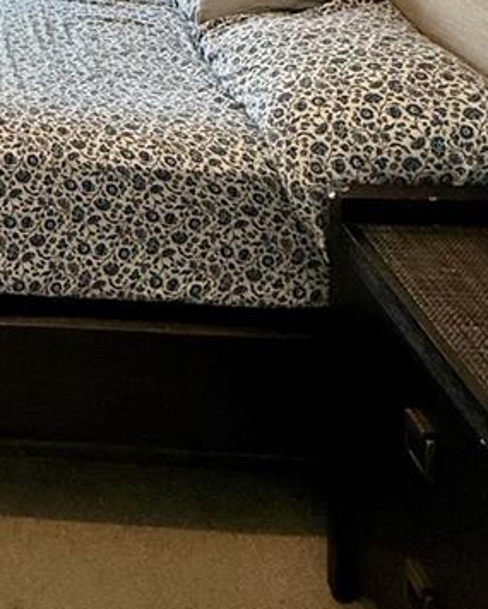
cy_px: -186
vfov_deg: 31.1
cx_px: -80
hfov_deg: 28.9
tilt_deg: -2.8
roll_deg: +0.8
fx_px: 830
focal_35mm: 46
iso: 125
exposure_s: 1/120
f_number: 2.2
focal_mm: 2.22
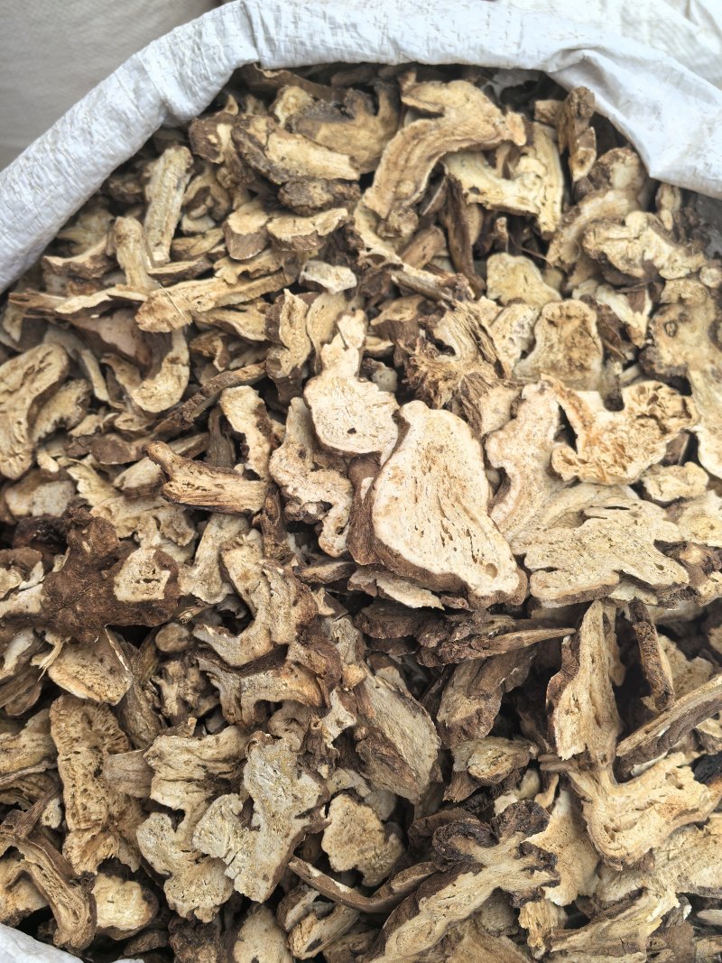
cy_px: 482
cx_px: 361
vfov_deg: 65.3
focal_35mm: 27
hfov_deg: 51.3
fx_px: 751
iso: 50
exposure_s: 1/930
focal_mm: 5.75
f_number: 2
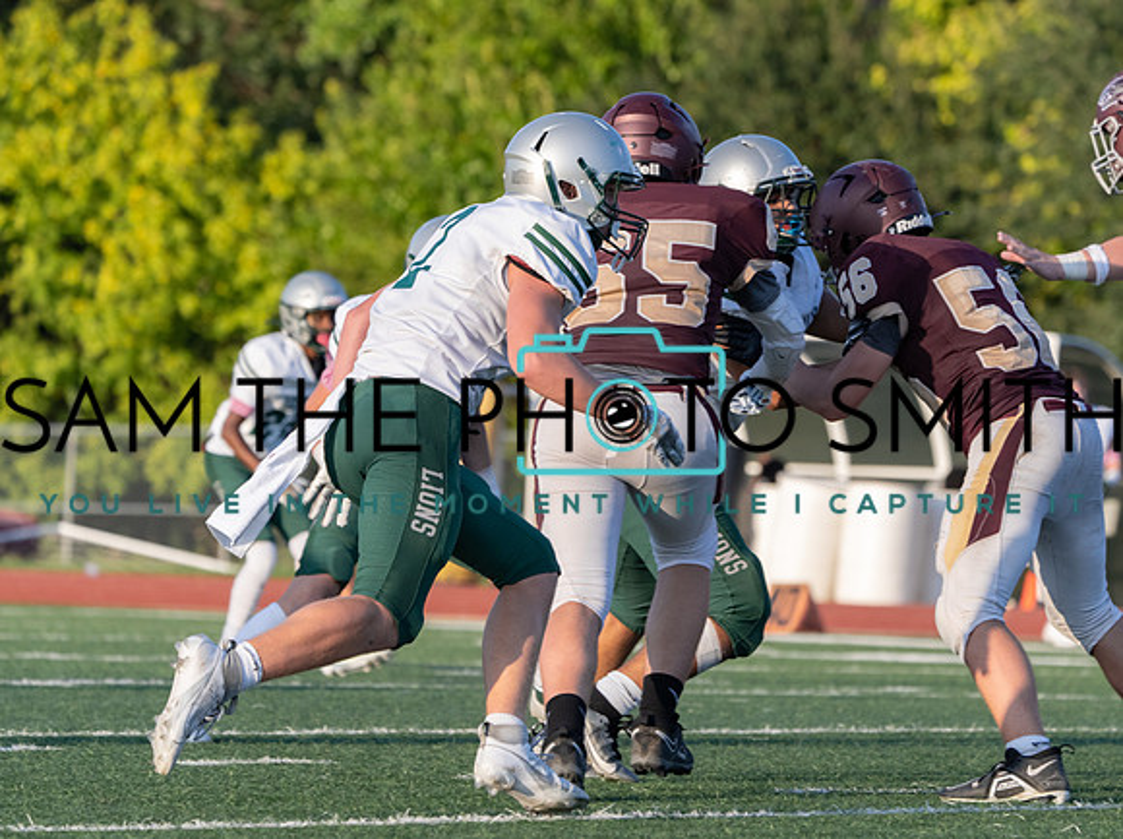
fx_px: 10946
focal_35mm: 338
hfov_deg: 5.9
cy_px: 466
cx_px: 699
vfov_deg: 4.4
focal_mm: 282
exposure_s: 1/1250
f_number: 7.1
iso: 800
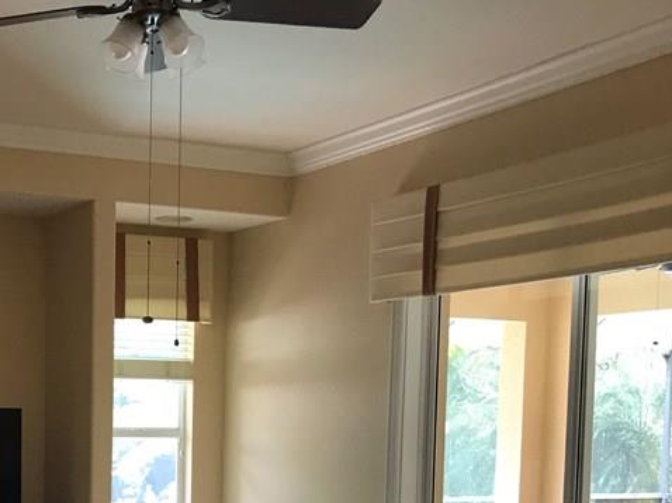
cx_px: 90
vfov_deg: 23.2
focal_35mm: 60
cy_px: 528
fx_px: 1164
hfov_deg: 31.0
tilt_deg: -4.6
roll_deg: +0.9
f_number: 1.8
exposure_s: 1/30
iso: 32
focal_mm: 3.99
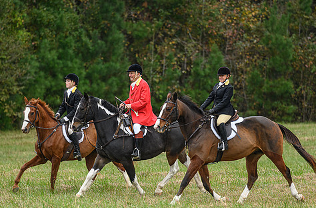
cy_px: 114
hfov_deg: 6.1
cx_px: 168
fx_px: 2981
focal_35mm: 341
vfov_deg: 4.0
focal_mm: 200
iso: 400
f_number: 3.2
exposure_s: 1/500
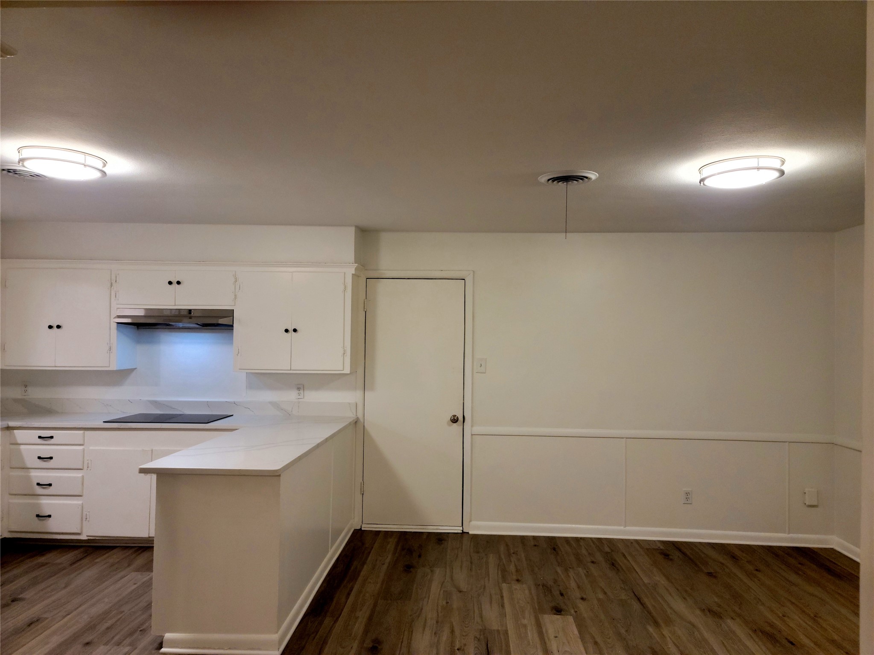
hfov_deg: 69.4
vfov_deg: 54.9
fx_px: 631
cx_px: 437
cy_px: 328
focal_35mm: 25
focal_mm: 7
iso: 200
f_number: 1.8
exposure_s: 1/60.2
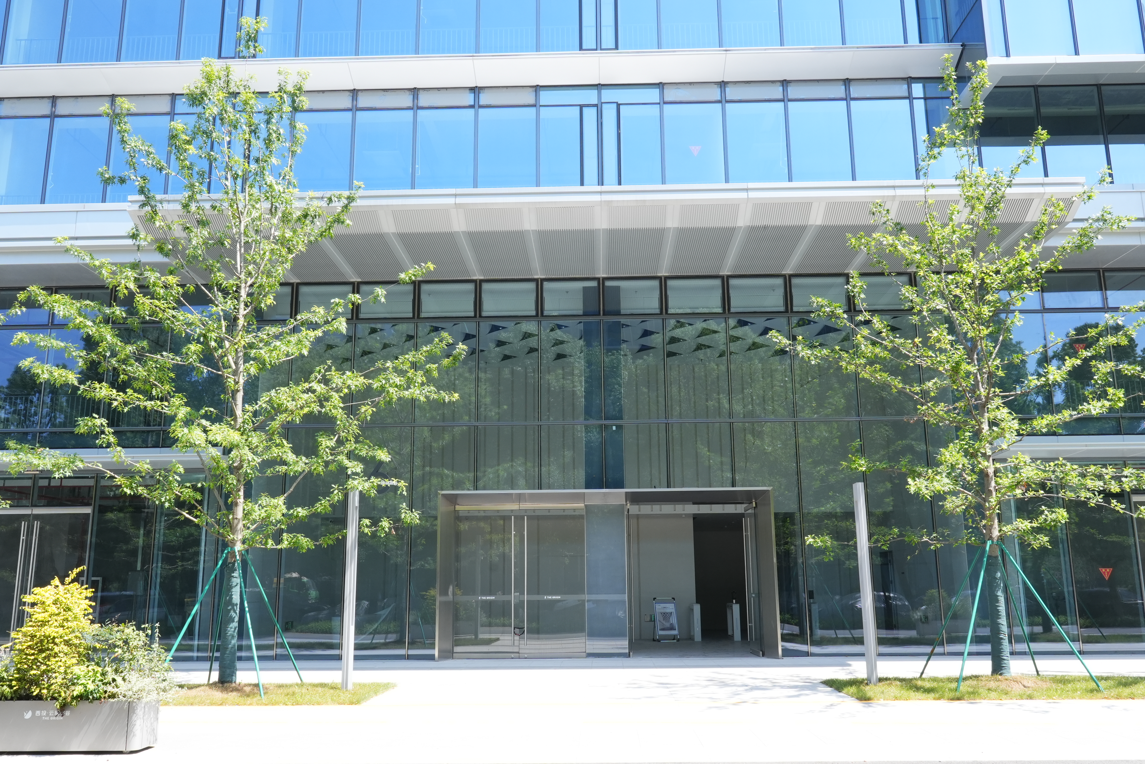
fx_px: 954
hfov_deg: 61.9
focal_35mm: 30
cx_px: 572
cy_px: 382
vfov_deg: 43.6
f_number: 14
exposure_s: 1/80
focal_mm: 20
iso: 500
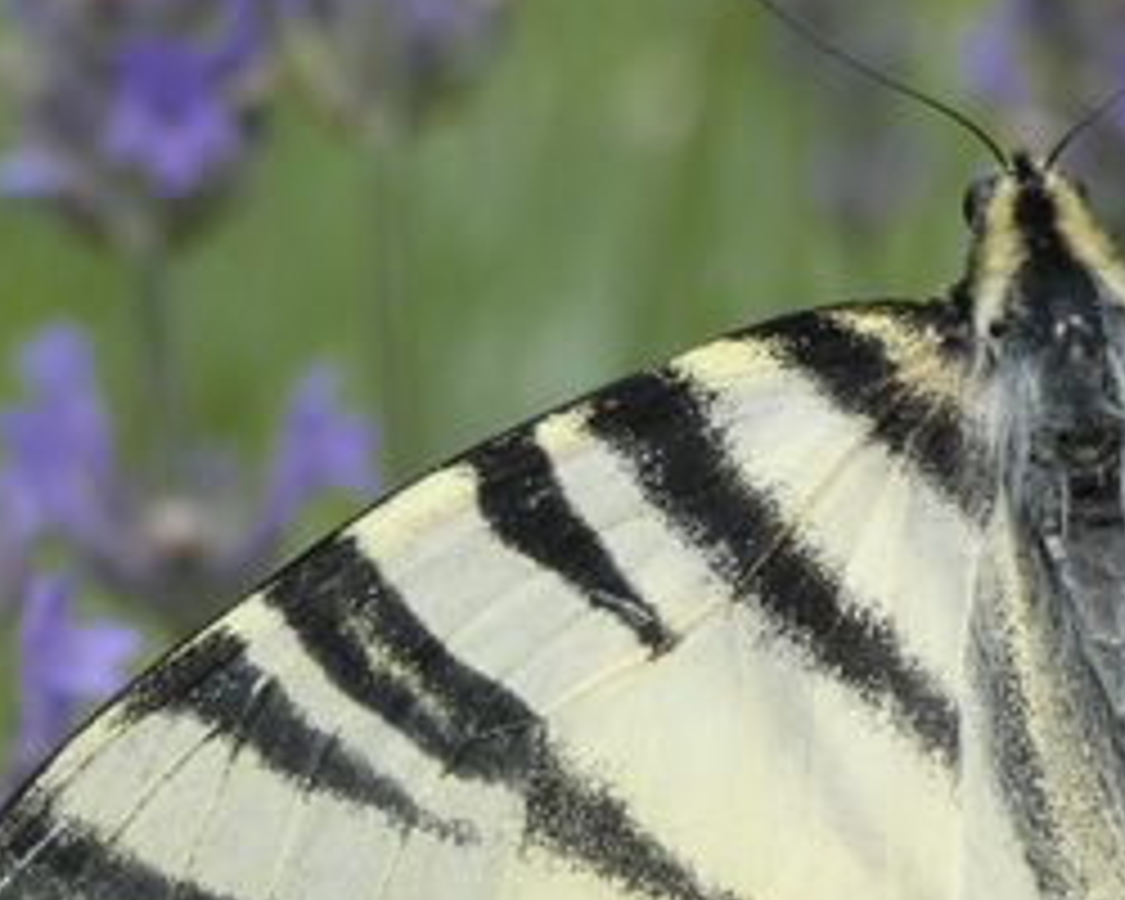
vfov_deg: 4.0
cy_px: 918
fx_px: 12752
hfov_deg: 5.0
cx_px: 1222
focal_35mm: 383
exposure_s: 1/80
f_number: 5
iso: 100
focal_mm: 20.5
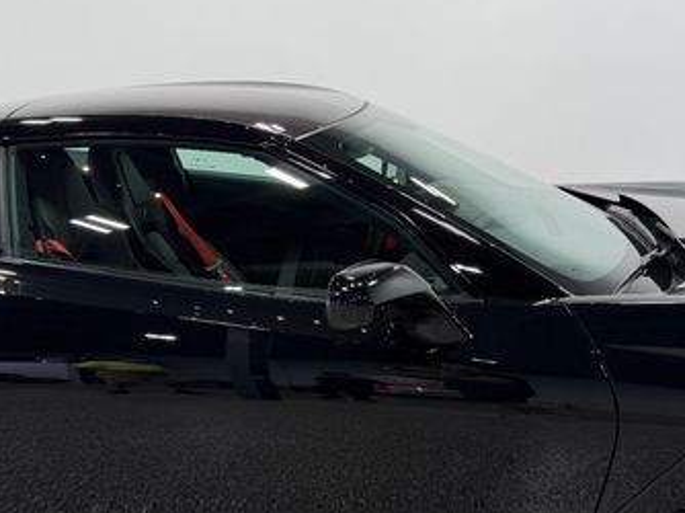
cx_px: 361
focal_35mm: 46
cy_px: 316
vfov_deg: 31.4
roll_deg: +1.1
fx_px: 910
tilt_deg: -16.2
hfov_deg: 41.3
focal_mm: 6.76
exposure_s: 1/141
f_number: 1.78
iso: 64
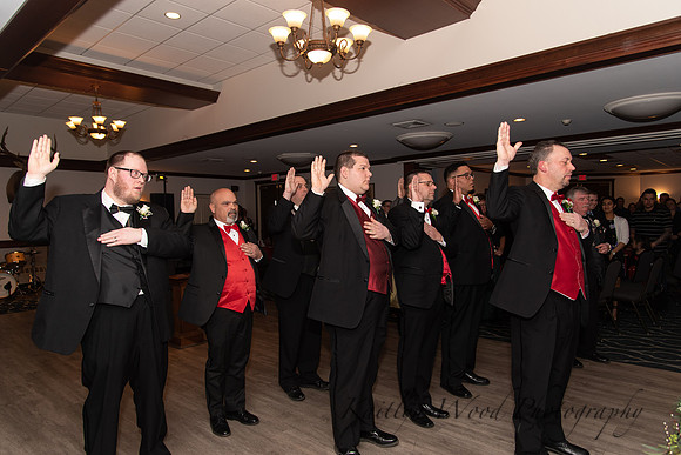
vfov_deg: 53.2
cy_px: 228
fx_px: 454
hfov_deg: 73.7
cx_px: 340
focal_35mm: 24
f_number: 4
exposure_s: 1/200
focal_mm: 24
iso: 800
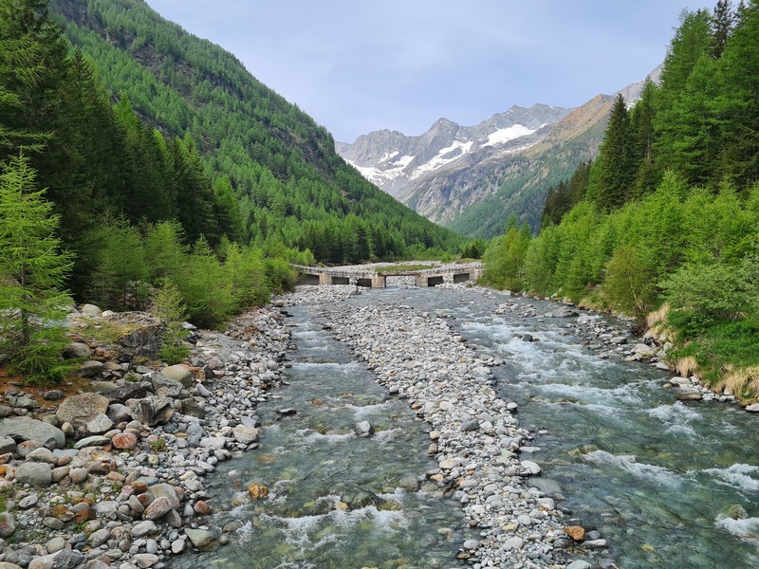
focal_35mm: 26
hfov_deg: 67.3
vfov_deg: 53.1
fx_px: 570
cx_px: 380
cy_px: 284
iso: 50
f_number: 1.8
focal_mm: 5.4
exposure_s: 1/1720
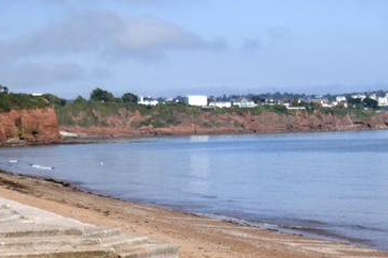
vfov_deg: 10.0
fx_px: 1439
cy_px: 353
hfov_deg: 15.3
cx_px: 285
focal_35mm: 134
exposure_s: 1/2500
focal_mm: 27
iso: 200
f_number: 4
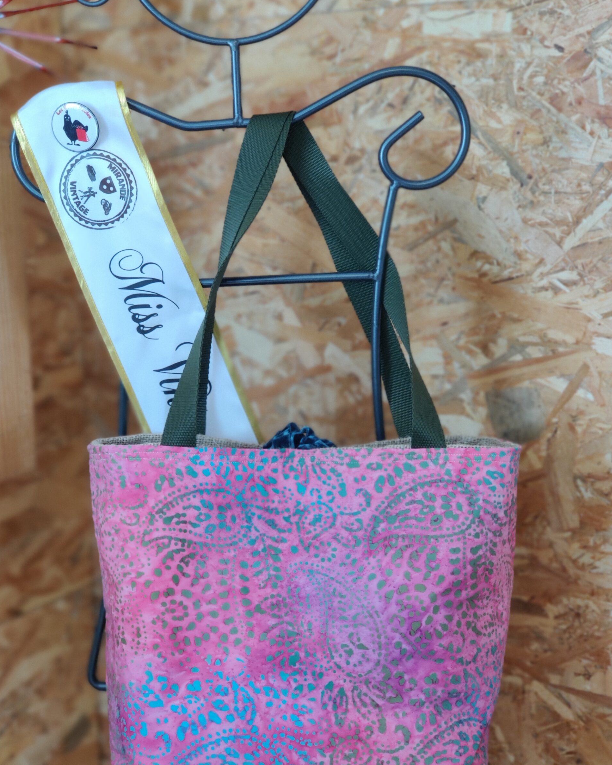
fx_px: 1766
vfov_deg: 24.4
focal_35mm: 78
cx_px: 303
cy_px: 406
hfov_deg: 19.7
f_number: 2.44
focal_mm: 6.95
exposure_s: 1/50
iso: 800
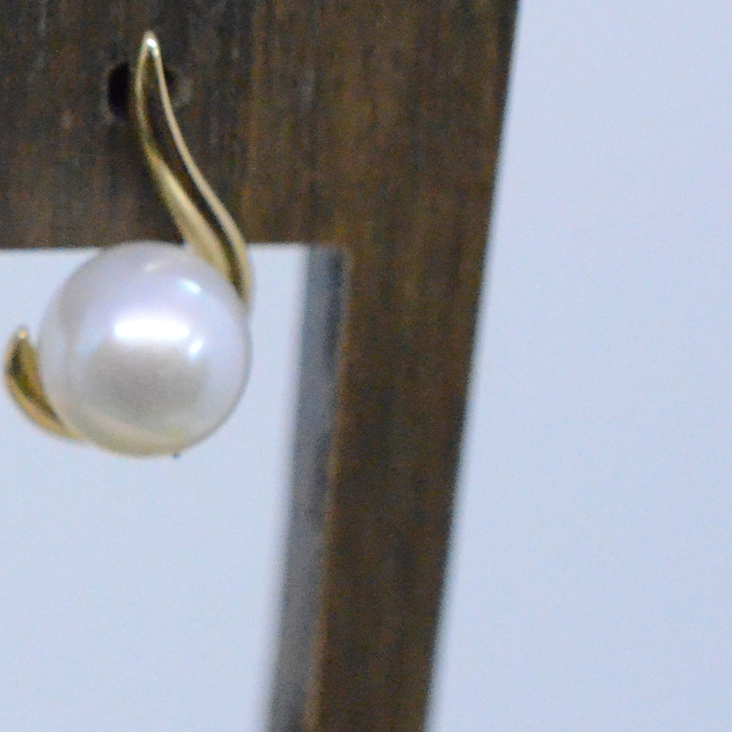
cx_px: -333
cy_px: 371
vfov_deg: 8.9
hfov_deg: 8.7
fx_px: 4689
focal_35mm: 196
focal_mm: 40
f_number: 6.3
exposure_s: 1/2500
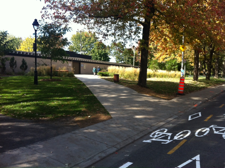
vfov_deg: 40.6
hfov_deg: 52.7
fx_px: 227
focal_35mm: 35
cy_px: 84
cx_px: 112
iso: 80
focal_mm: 3.85
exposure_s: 1/318
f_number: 2.8
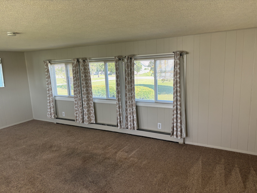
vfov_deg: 53.1
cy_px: 96
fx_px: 193
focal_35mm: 26
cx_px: 128
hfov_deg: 67.3
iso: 64
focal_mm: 5.96
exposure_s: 1/132
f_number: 1.6
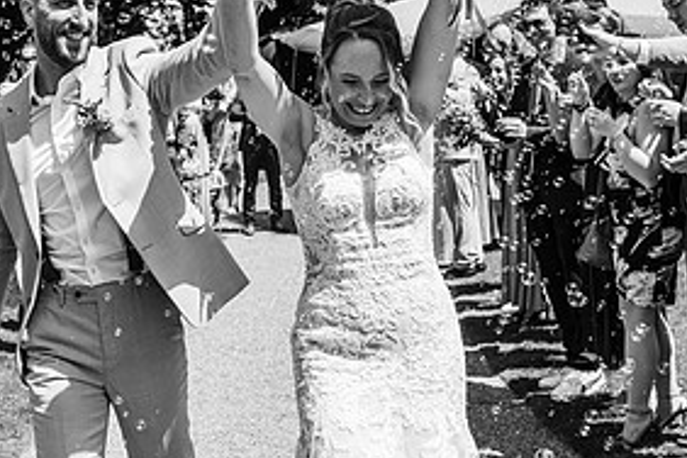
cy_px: 200
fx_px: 1374
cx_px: 163
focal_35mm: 72
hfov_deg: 27.6
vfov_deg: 18.9
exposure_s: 1/800
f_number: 4.5
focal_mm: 35
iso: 100
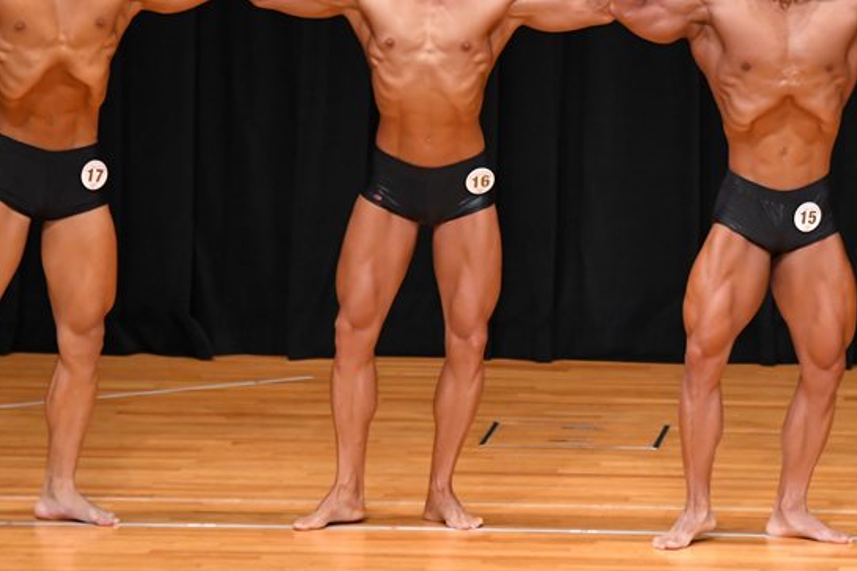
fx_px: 9159
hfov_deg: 5.4
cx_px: 536
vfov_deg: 3.6
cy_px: 205
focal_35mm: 385
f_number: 5.6
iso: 4000
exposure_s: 1/400
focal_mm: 180
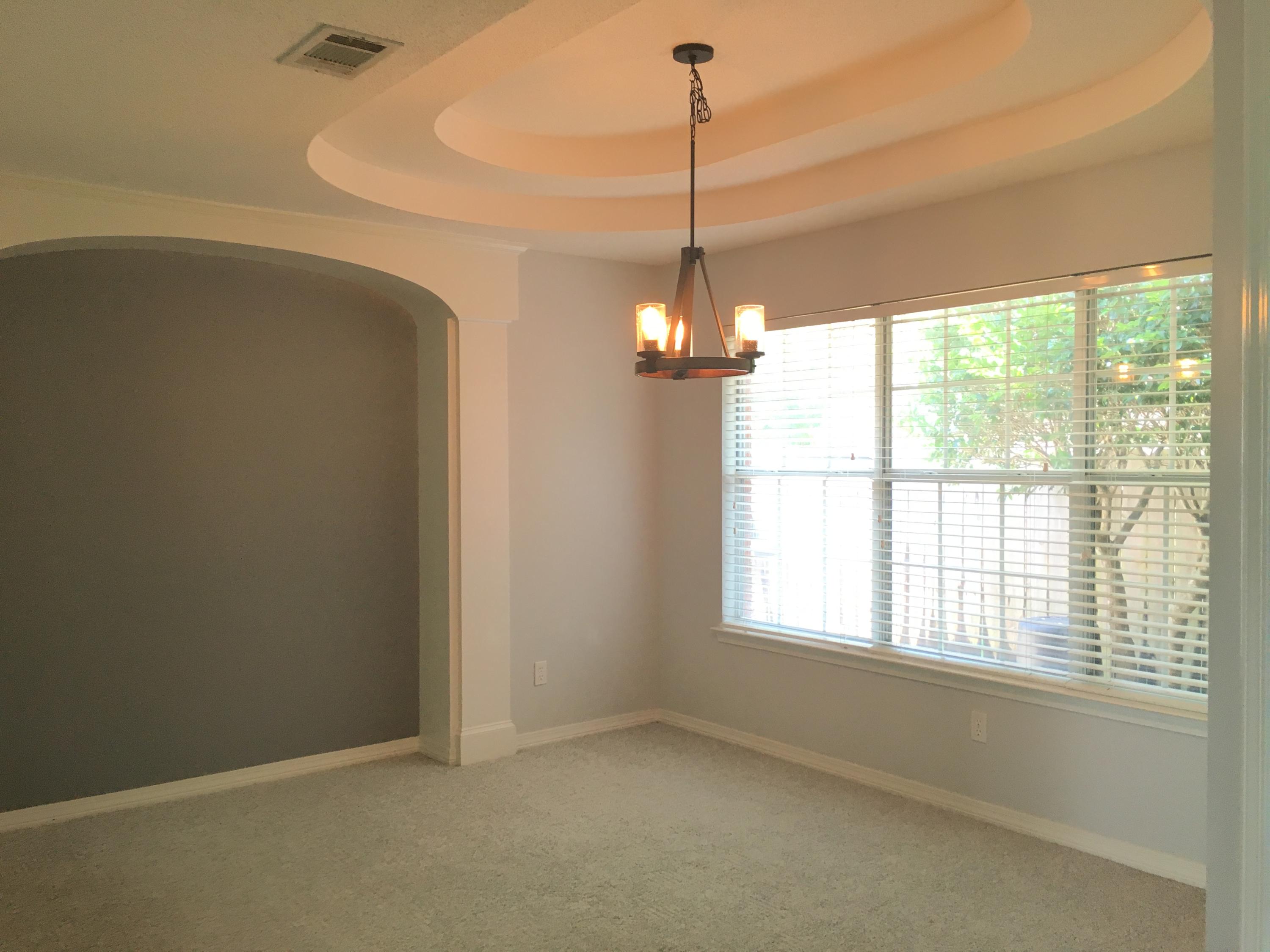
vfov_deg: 48.2
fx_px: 1064
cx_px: 635
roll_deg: +0.4
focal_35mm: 29
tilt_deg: -1.3
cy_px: 476
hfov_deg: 61.7
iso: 50
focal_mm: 4.15
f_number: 2.2
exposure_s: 1/30
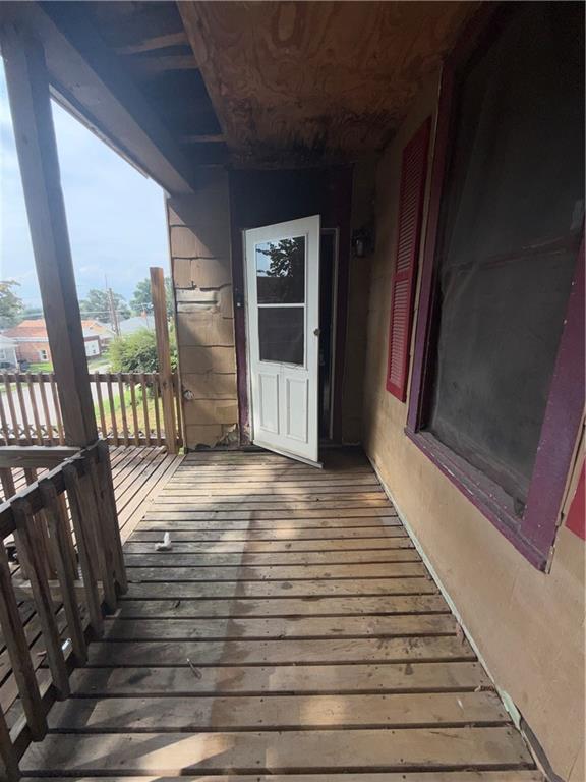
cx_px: 293
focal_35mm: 14
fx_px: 316
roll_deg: -1.0
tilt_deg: -14.1
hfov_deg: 85.7
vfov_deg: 102.1
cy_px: 391
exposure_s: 1/590
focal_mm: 2.22
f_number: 2.2
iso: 16
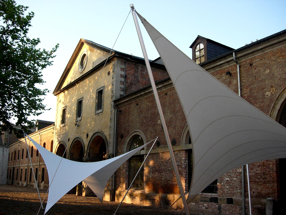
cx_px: 143
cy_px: 108
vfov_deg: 37.7
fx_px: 314
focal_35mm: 38
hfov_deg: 49.0
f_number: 2.8
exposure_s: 1/384
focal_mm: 7.8
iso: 79
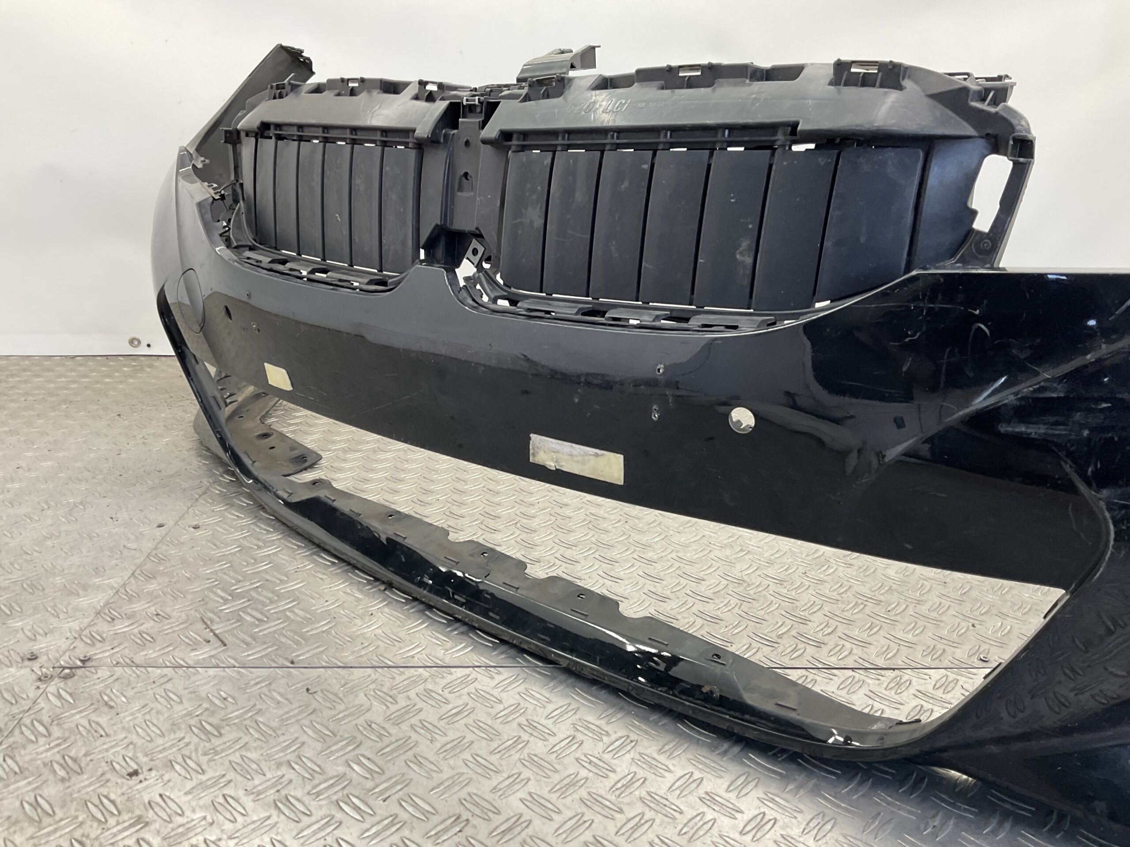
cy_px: 424
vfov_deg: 48.2
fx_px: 947
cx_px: 565
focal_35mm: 29
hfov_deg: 61.7
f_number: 1.8
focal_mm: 3
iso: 50
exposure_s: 1/120
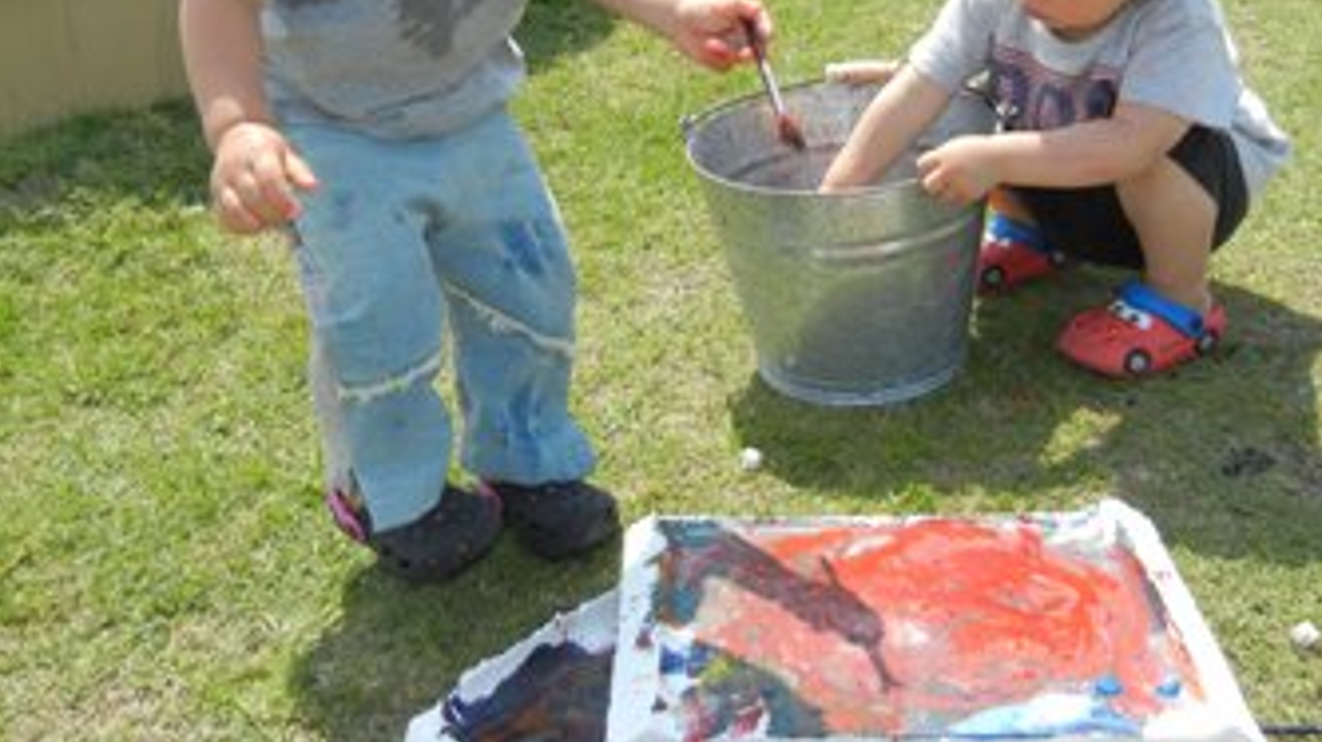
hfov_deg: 46.4
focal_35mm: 44
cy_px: 52
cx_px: 663
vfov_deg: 26.1
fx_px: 1542
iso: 160
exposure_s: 1/885
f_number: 3.5
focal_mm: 5.4
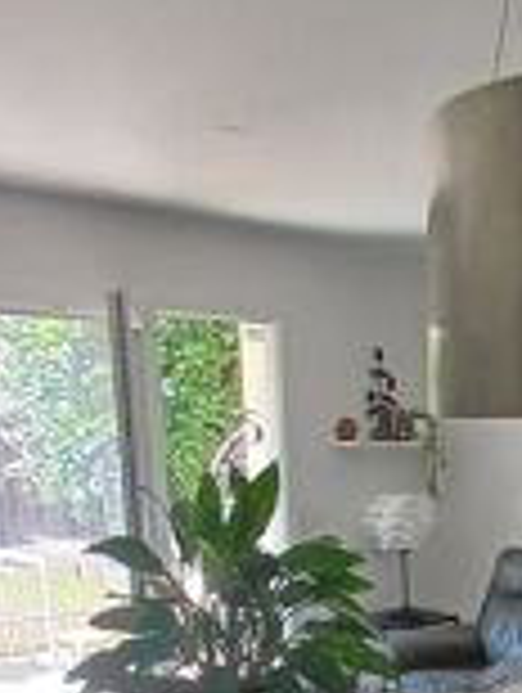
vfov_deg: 36.4
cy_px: 691
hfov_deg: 29.4
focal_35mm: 47
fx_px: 942
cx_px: 490
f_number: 2.2
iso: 64
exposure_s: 1/50
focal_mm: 1.4
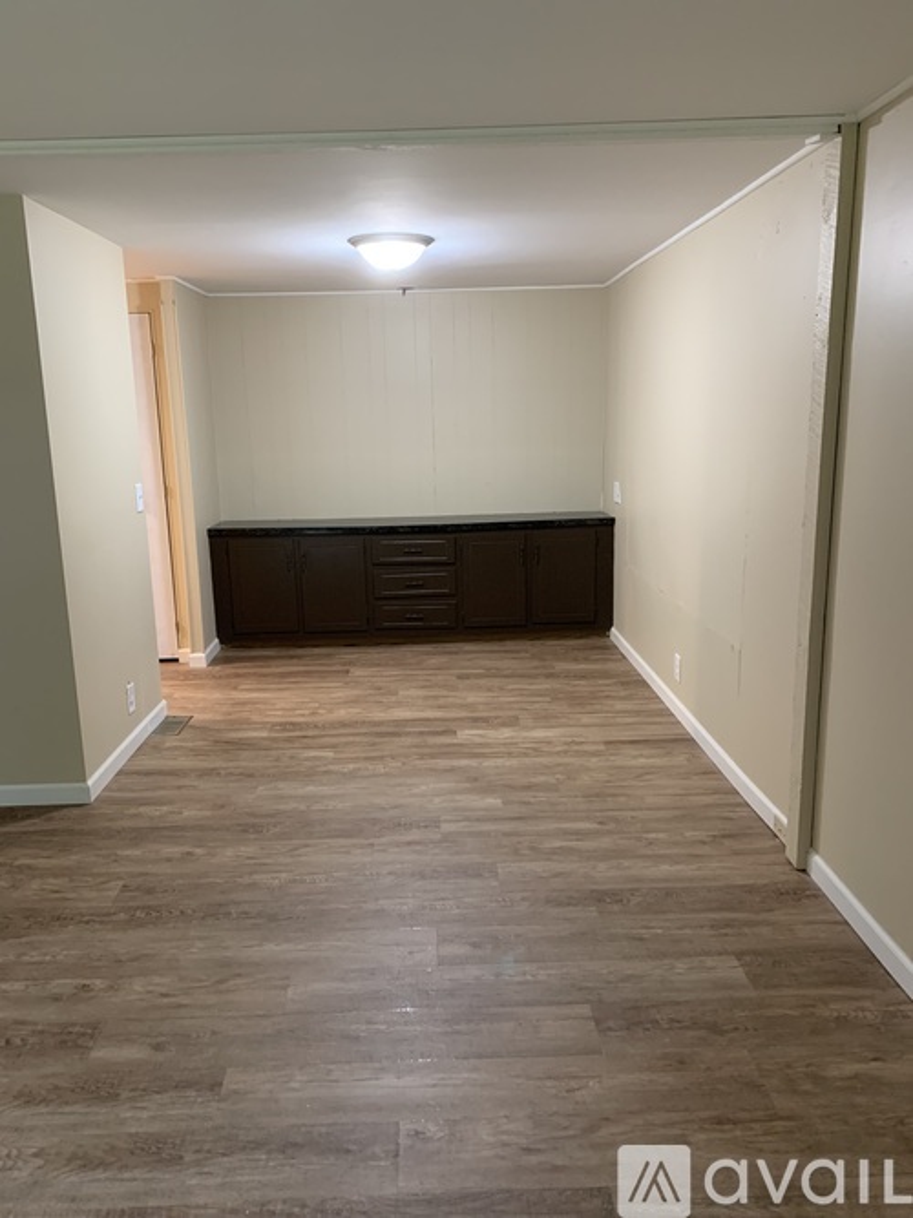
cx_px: 456
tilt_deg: -11.0
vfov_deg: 67.3
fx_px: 915
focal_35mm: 26
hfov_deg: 53.0
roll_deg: +1.3
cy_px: 609
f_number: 1.8
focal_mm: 4.25
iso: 320
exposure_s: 1/60
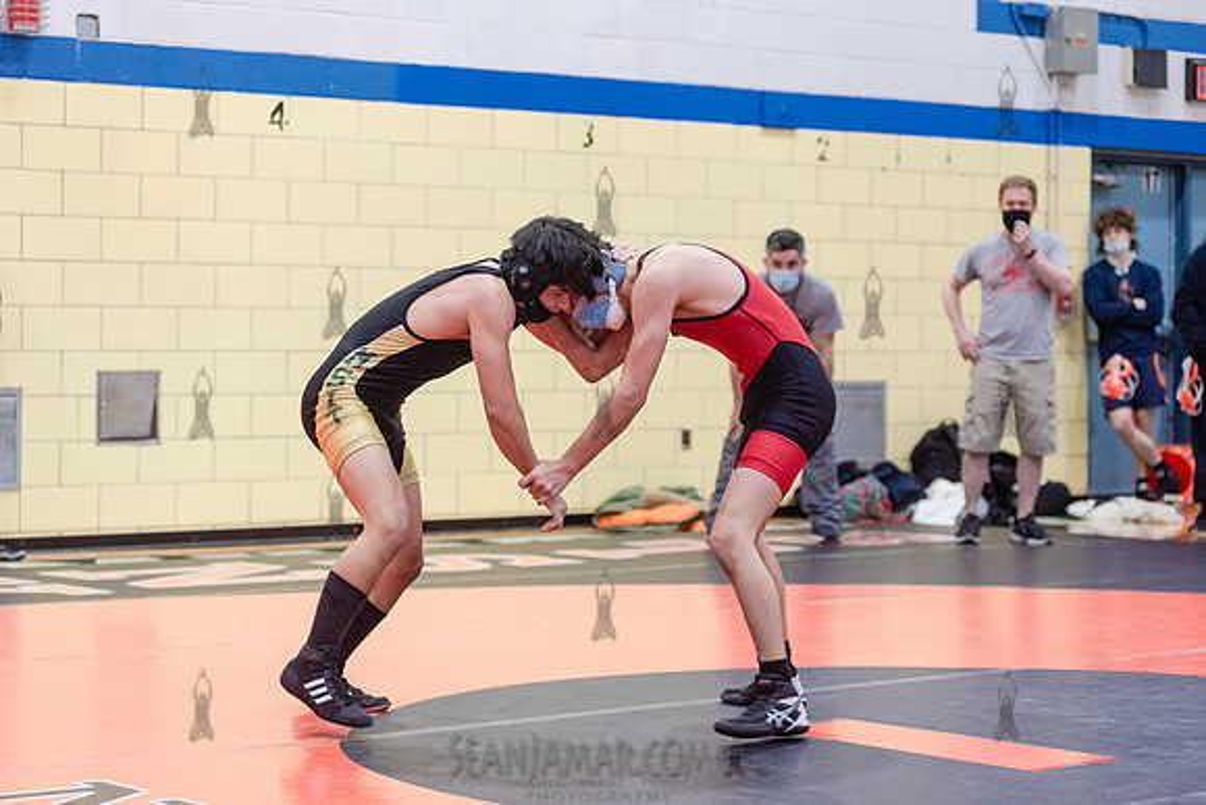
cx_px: 562
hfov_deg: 23.8
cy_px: 375
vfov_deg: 16.0
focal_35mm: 85
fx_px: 2862
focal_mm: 80
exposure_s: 1/400
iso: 4000
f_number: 3.5
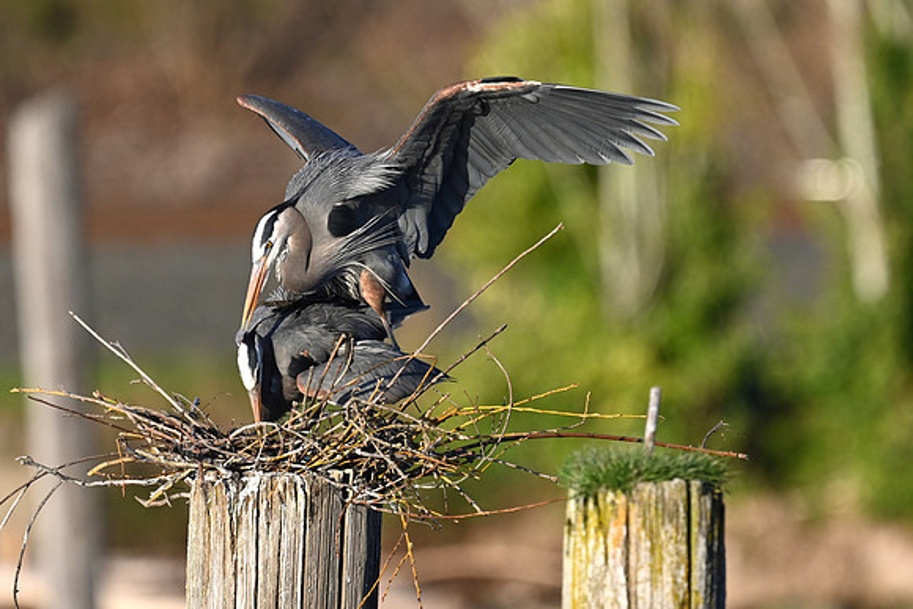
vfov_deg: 1.7
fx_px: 20293
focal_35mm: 800
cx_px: 456
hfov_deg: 2.6
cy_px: 304
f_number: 6.3
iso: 360
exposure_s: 1/800
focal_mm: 800
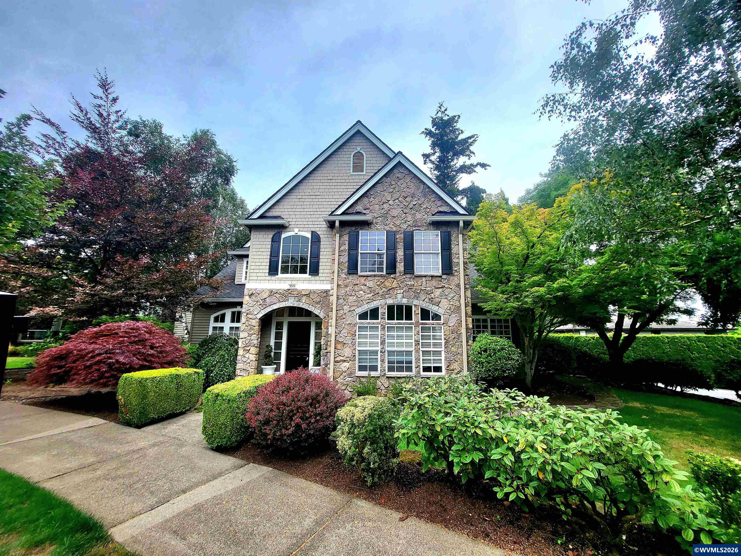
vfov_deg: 89.9
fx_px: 278
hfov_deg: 106.2
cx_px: 370
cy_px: 278
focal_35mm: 13
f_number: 2.2
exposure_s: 1/909
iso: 32
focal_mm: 1.74
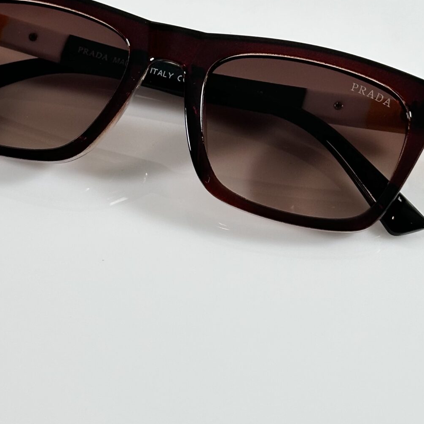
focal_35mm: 108
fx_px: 1497
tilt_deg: -45.2
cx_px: 166
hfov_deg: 16.1
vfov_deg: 16.1
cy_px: 136
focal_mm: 6.86
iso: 80
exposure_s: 1/100
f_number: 1.78
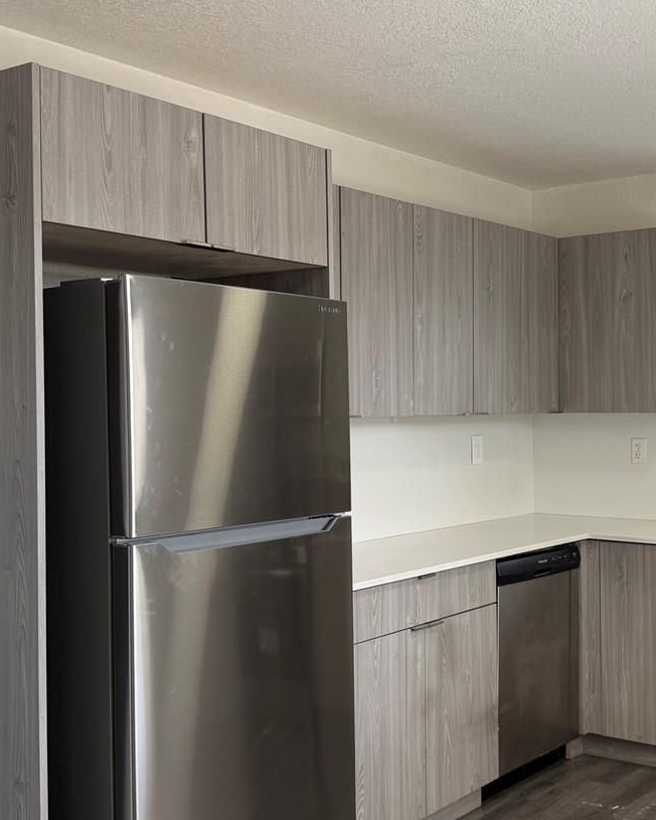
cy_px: 418
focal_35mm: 46
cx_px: 462
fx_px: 1116
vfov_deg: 40.3
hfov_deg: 32.3
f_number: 1.78
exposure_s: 1/178
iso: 80
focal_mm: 6.76
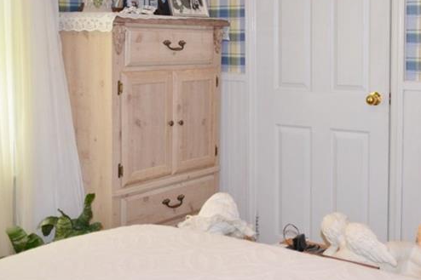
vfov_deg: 24.0
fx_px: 655
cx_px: 296
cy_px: 89
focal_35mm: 56
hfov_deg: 35.1
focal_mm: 18
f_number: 3.5
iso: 450
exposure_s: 1/60
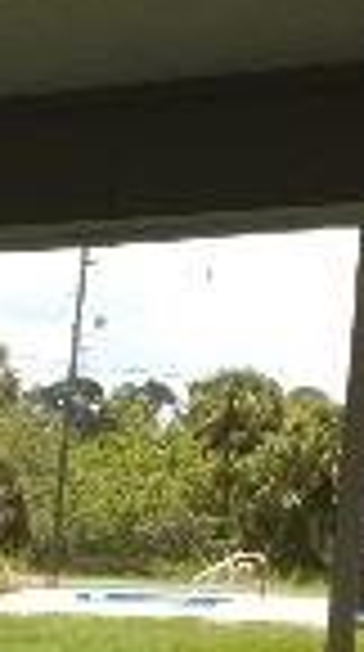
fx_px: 1828
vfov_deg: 18.8
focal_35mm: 106
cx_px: -288
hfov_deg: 10.7
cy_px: 832
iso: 125
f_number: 3
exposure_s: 1/500
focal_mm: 4
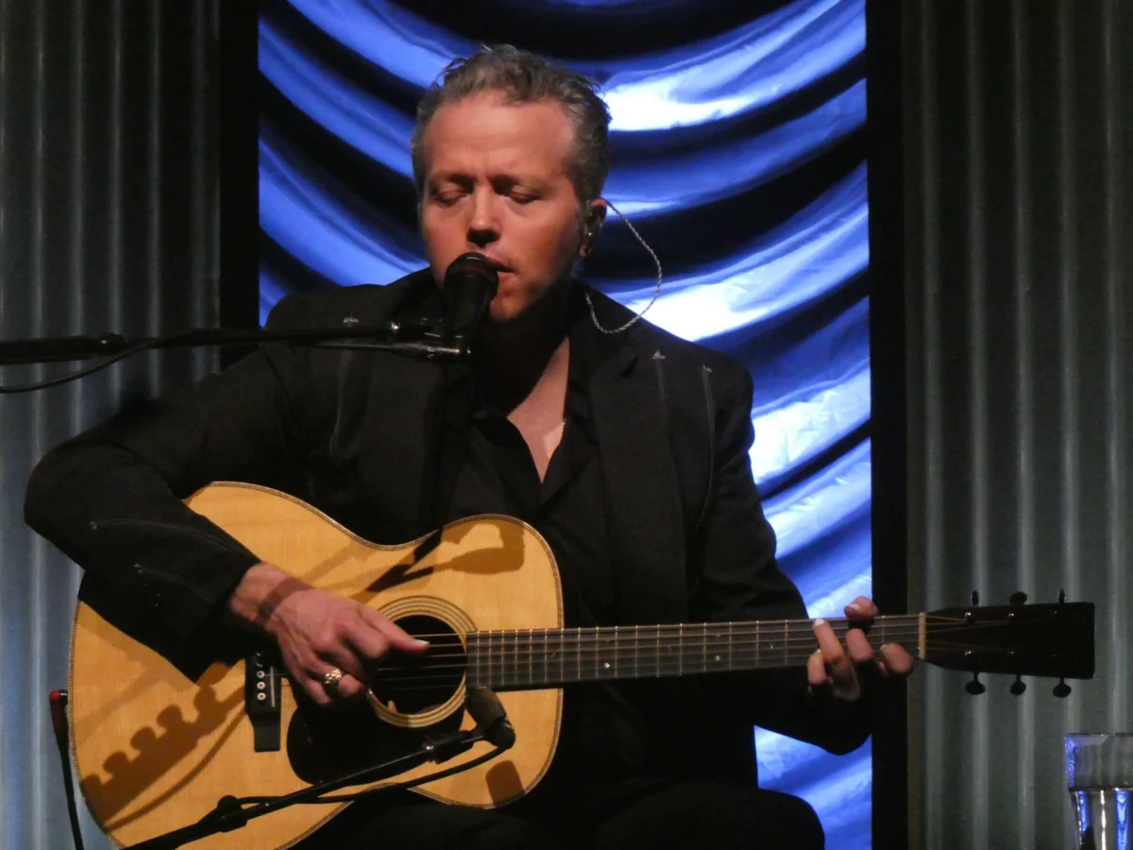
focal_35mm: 465
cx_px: 566
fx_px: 15220
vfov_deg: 3.2
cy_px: 425
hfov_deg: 4.3
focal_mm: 83.4
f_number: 6
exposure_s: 1/25
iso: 1600
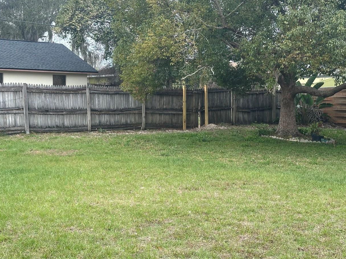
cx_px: 178
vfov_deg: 23.2
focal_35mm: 63
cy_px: 160
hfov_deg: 30.7
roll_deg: -0.7
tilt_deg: -4.8
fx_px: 630
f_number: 1.78
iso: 64
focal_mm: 6.86
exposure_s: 1/1030
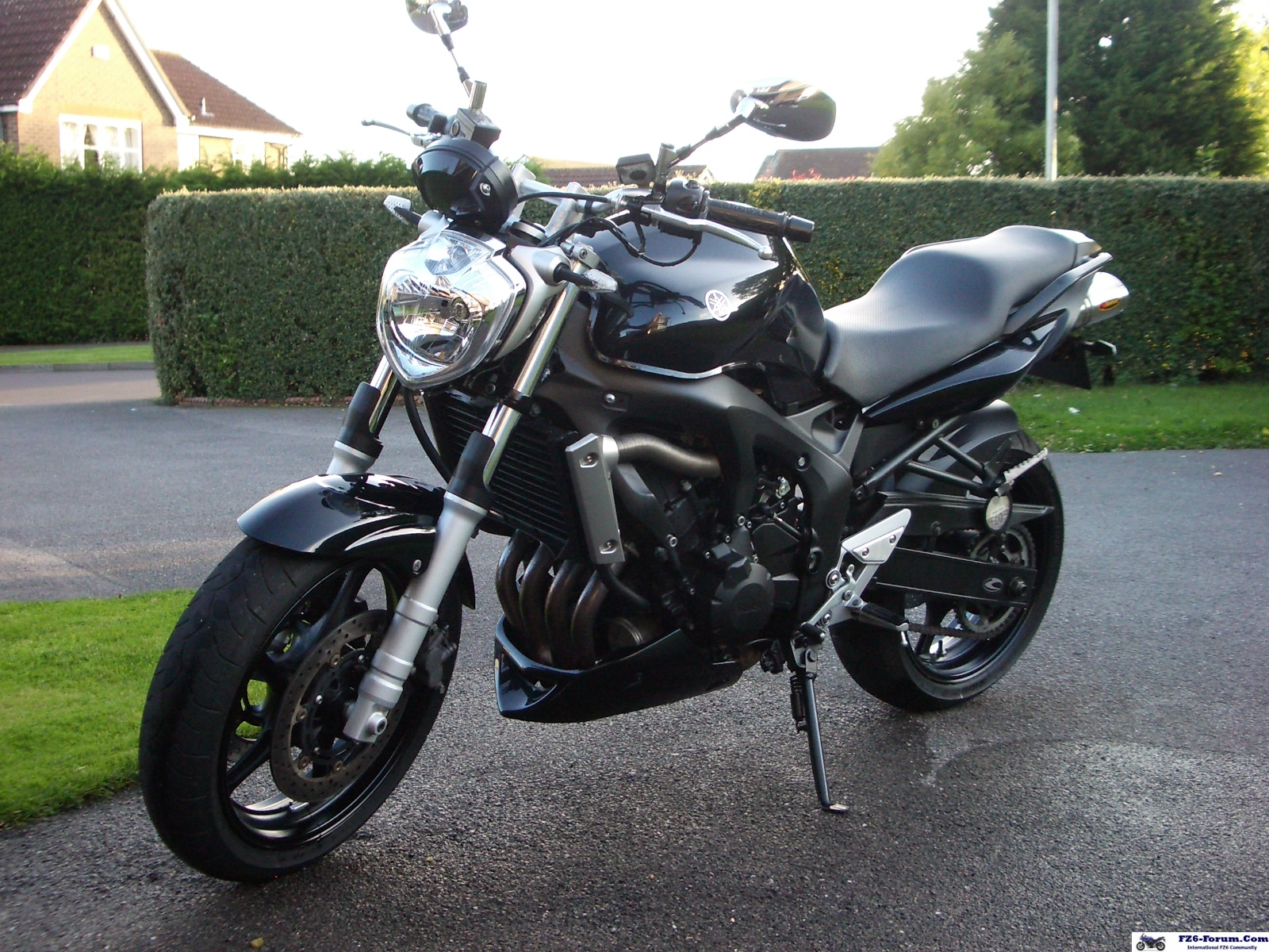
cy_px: 476
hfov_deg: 45.8
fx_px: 1503
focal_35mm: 41
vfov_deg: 35.1
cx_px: 634
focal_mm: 6.8
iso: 200
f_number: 2.8
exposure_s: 1/100
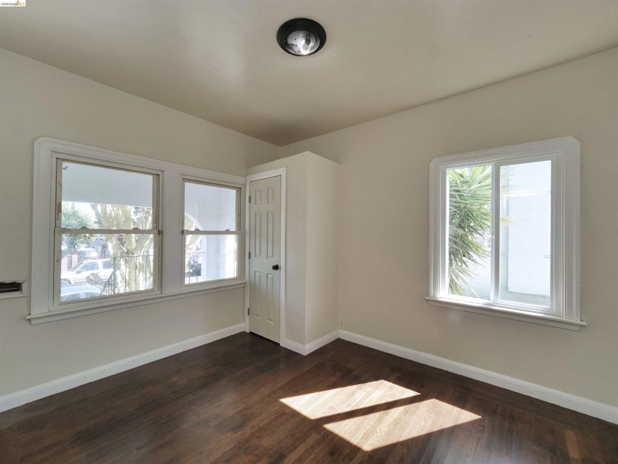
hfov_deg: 102.1
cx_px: 309
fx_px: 250
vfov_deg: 85.7
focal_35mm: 14
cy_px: 232
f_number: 8
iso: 800
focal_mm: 7
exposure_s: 1/160
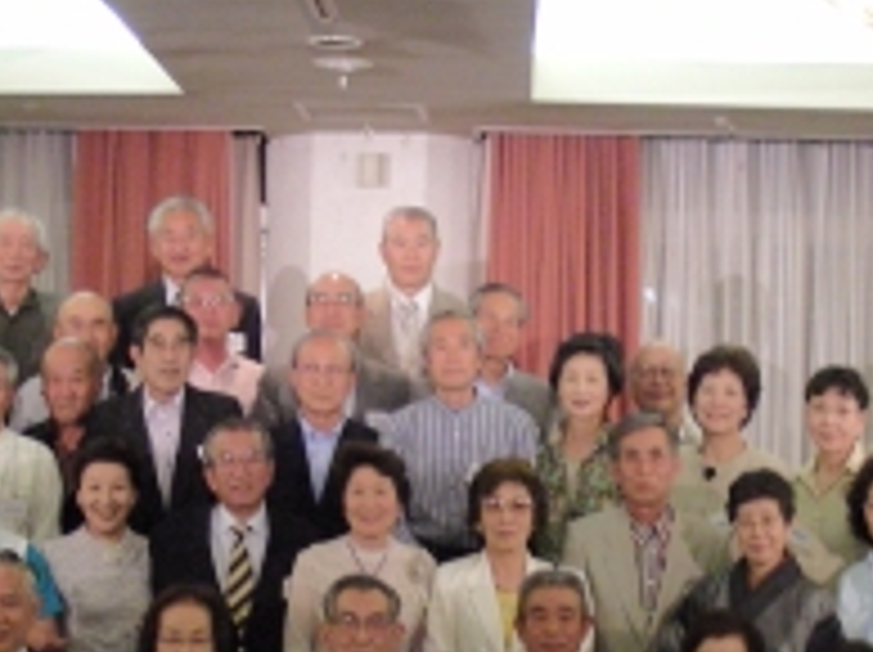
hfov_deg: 20.1
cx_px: 441
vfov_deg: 14.9
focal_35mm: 98
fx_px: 2468
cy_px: 578
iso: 200
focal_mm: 6.3
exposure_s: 1/26.7
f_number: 3.5
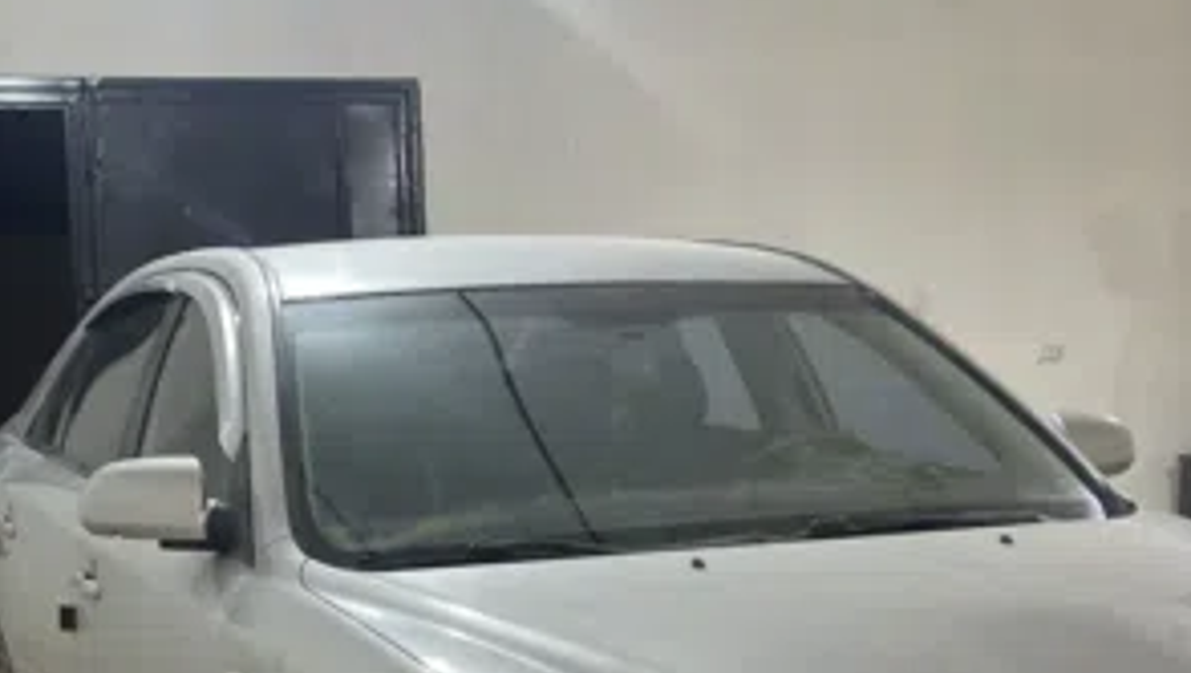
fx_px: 2434
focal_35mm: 77
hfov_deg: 27.5
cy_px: 641
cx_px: 604
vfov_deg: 15.5
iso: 320
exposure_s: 1/33
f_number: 2
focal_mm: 6
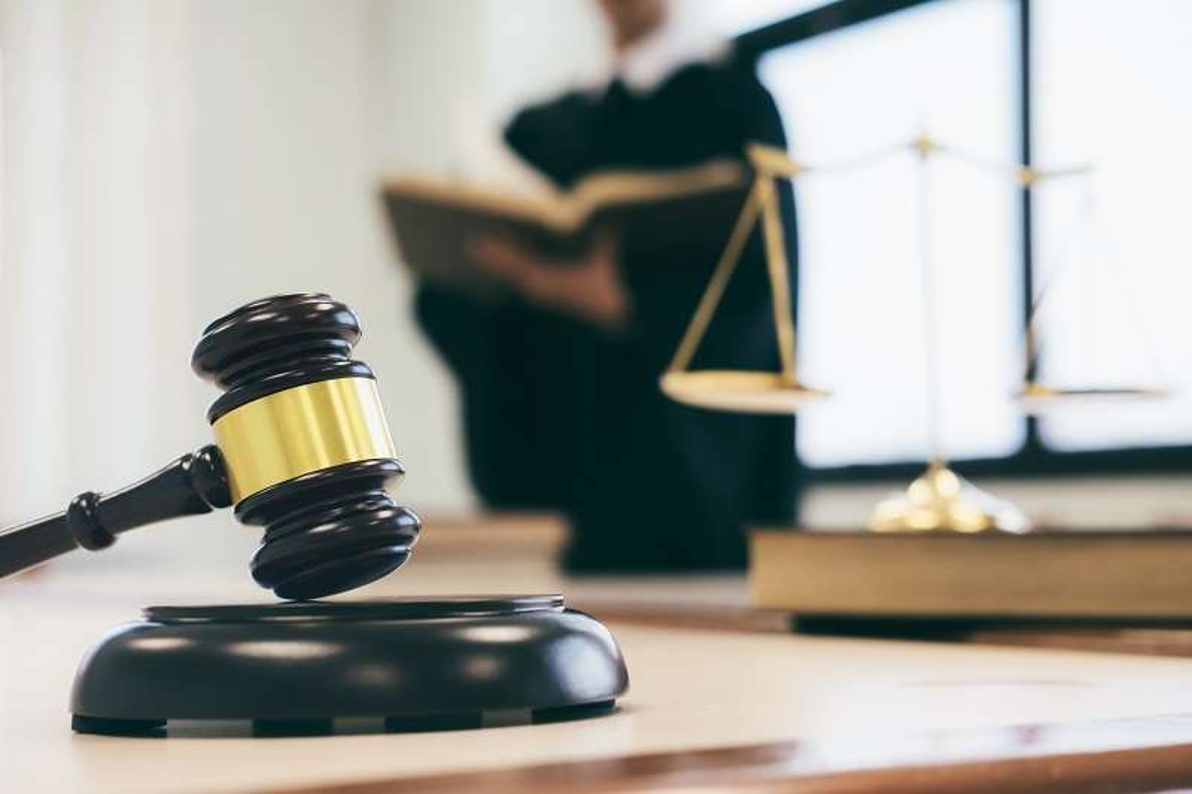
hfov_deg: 37.5
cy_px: 397
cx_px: 596
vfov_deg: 25.5
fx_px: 1754
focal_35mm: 53
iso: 250
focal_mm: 35
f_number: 4
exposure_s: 1/60
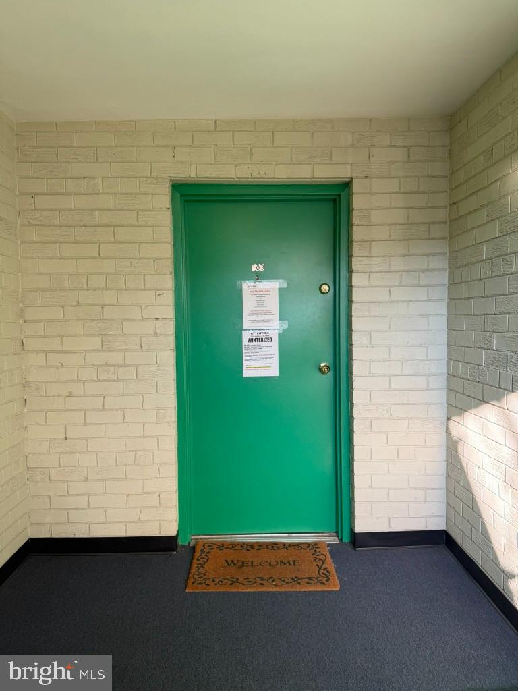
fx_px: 479
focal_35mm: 24
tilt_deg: -3.8
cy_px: 346
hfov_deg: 56.8
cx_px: 259
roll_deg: +0.1
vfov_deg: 71.6
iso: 80
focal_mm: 6.76
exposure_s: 1/121
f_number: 1.78
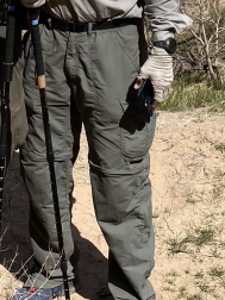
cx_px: 96
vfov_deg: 16.0
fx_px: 953
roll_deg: -1.9
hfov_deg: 13.5
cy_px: -182
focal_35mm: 110
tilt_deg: -2.3
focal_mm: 4.25
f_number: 1.8
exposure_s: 1/3300
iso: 32
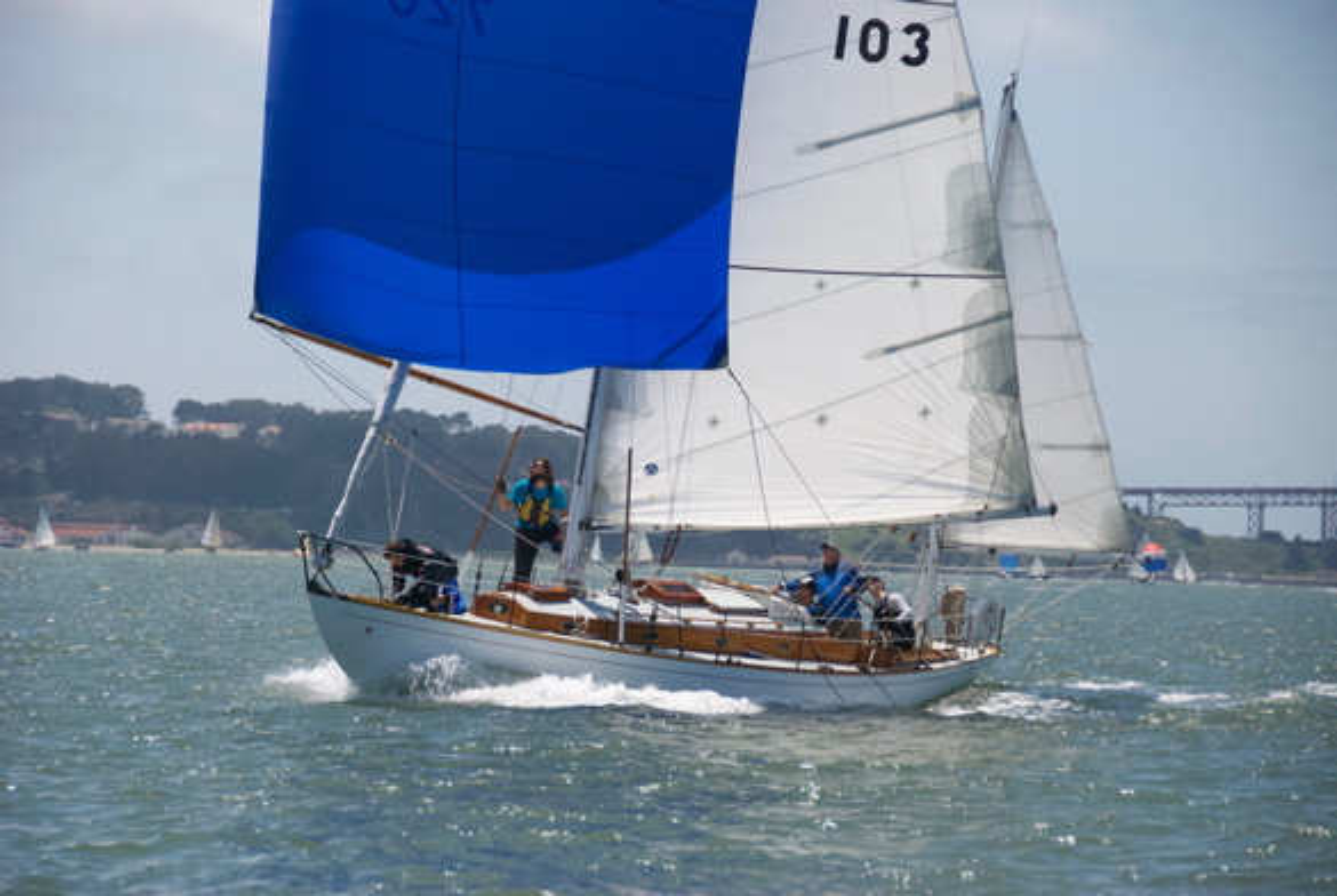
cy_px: 448
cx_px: 668
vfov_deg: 8.7
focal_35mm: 158
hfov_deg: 13.0
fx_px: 5858
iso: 800
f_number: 5.6
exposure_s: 1/4000
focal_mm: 105
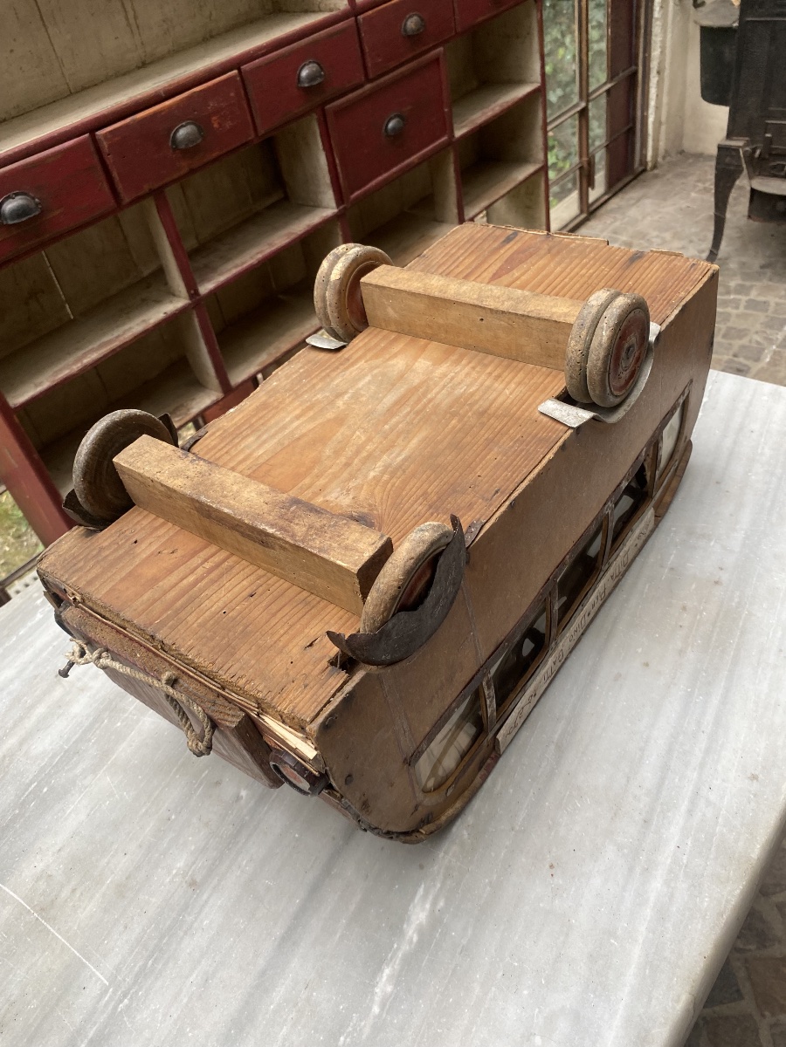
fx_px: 787
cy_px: 524
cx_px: 393
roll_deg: +12.9
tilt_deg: -40.4
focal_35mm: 26
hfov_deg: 53.1
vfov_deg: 67.3
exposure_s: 1/121
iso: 100
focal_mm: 4.25
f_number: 1.8
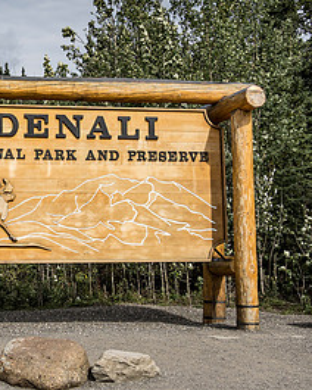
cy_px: 191
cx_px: -16
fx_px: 739
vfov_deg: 29.6
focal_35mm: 64
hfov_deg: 22.7
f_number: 5.6
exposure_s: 1/500
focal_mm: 15
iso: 250
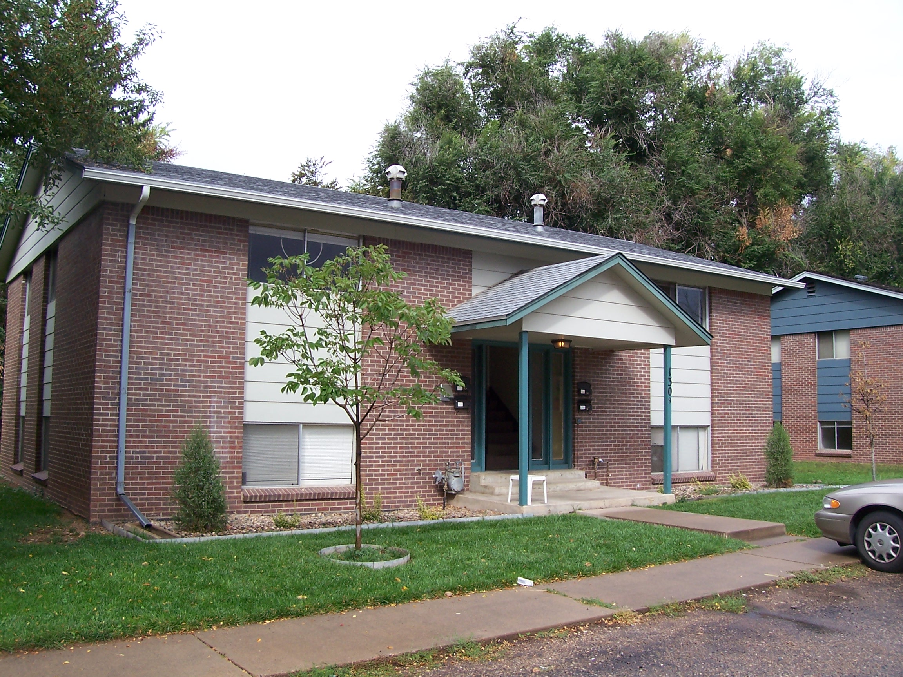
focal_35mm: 34
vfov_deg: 41.8
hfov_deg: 54.0
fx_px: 887
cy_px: 338
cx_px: 452
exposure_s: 1/180
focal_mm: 5.6
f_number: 5.6
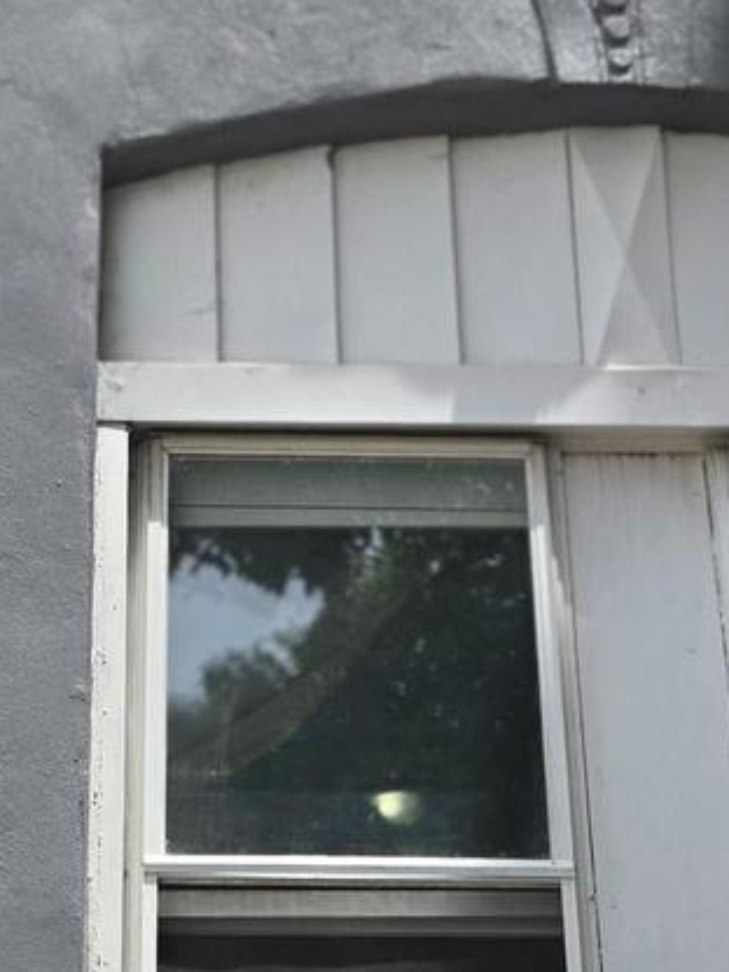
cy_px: 255
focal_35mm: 85
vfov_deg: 22.8
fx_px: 2387
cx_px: 178
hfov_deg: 17.3
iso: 64
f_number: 1.8
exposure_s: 1/2921
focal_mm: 5.4
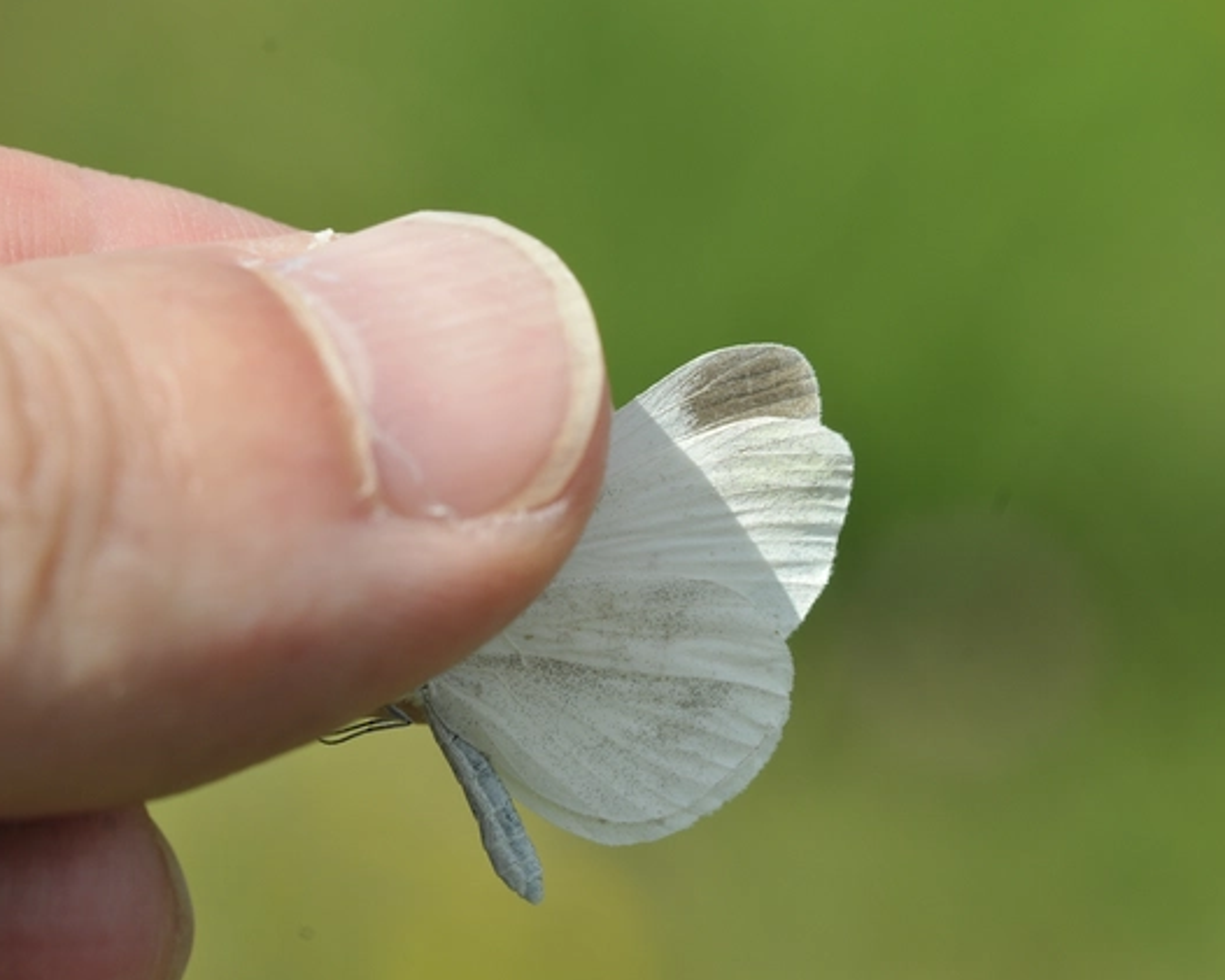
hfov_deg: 10.7
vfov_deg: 8.6
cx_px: 657
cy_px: 488
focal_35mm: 180
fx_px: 6512
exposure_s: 1/320
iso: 250
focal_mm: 105
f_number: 13
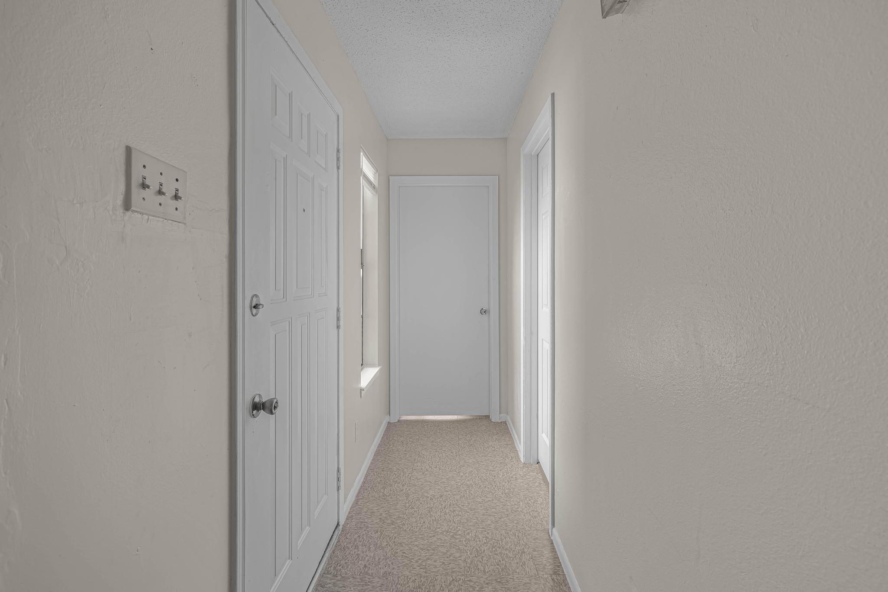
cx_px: 444
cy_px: 296
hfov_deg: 96.7
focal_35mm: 16
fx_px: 395
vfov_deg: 73.7
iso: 200
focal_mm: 16
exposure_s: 1/2.5
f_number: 9
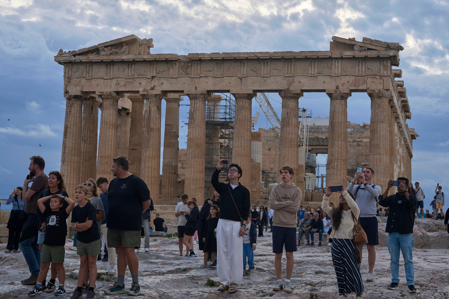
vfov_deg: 21.5
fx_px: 785
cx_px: 263
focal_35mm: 63
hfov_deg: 31.8
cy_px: 141
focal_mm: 50
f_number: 4.5
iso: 100
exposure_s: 1/160
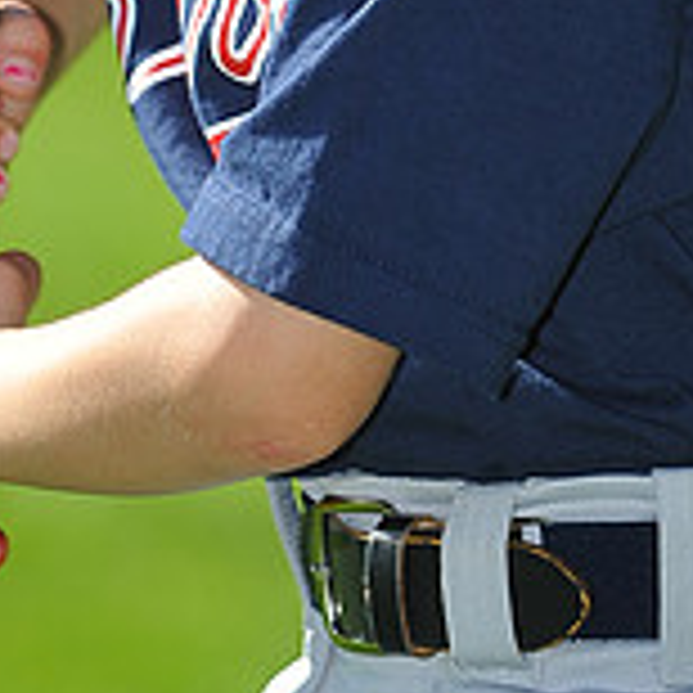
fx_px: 12661
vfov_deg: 3.1
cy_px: -486
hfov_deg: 3.1
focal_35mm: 559
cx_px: 130
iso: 200
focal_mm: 175
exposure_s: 1/1000
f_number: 4.5
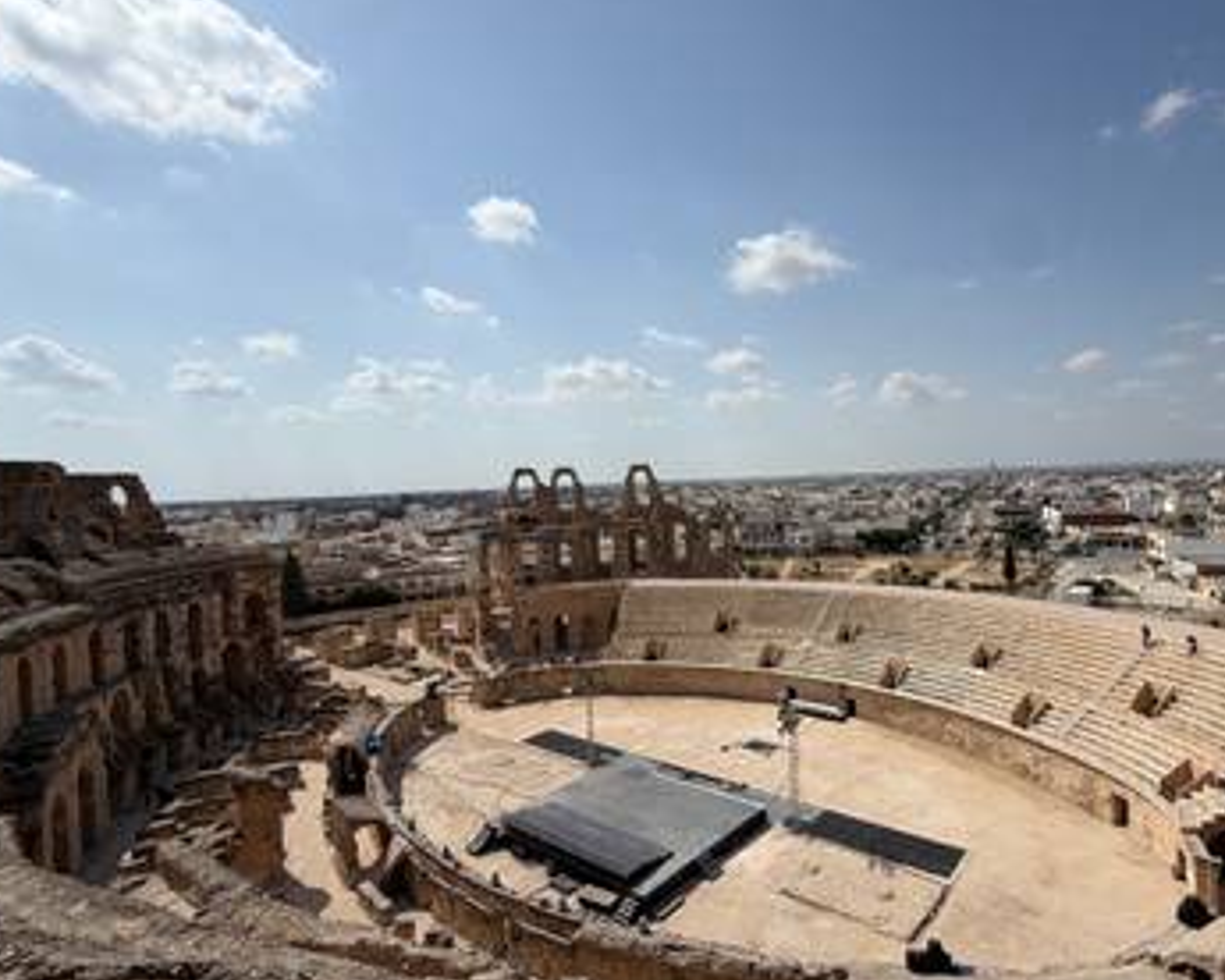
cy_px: 501
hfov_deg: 82.2
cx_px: 742
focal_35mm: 19
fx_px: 689
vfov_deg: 70.8
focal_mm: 2.22
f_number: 2.2
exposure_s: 1/2165
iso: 20
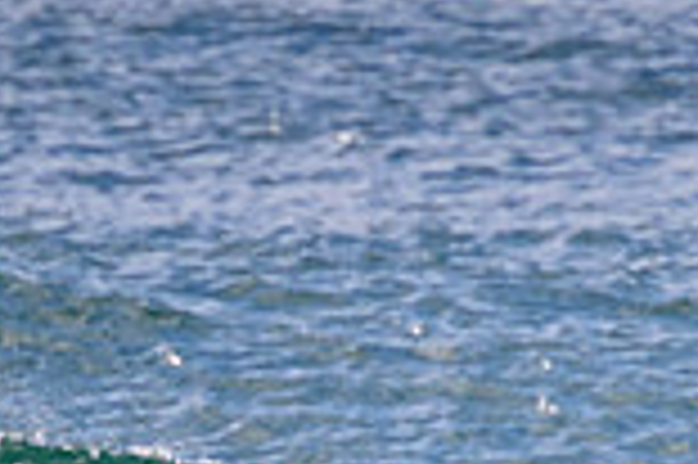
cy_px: 827
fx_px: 58008
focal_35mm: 2995
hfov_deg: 0.7
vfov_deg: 0.5
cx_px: 446
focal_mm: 800
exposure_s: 1/2000
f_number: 11
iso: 1250
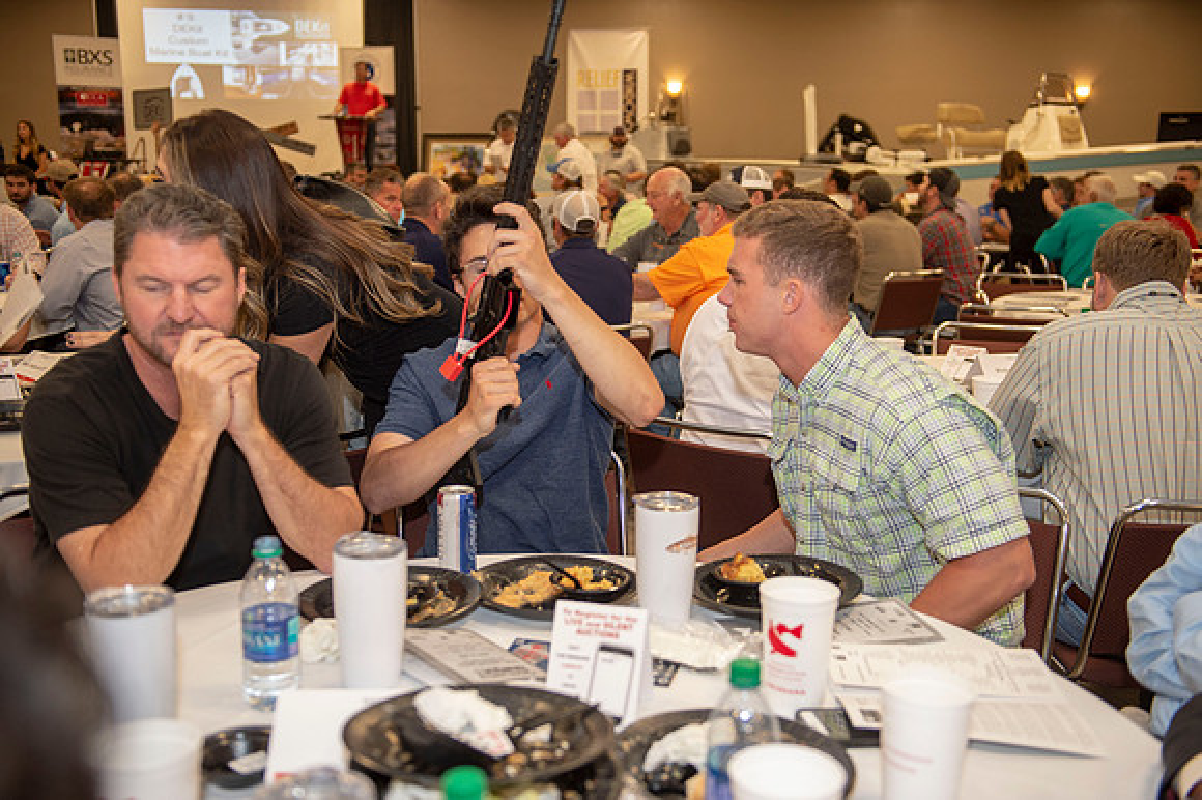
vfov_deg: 35.0
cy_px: 400
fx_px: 1268
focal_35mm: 38
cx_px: 601
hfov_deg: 50.7
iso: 800
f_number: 3.2
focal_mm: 38
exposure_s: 1/100
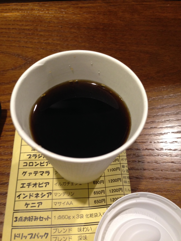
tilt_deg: -57.0
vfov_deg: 55.4
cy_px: 120
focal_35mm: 33
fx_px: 230
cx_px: 90
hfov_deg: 42.9
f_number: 2.4
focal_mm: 4.12
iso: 160
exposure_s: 1/20
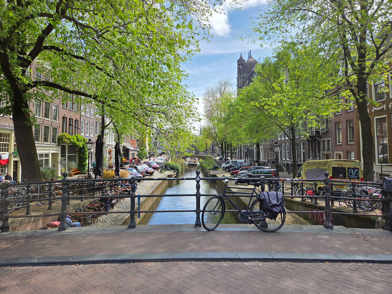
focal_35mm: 23
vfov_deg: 58.9
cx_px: 196
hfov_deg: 73.9
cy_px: 147
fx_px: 260
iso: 80
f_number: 1.8
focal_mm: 5.4
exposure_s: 1/4274
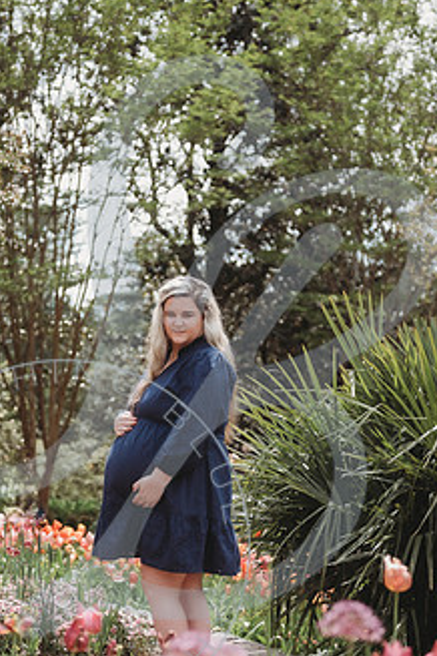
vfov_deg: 26.3
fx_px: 1402
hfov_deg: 17.7
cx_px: 154
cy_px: 393
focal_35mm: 77
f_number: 2.8
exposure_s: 1/500
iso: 50
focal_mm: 56
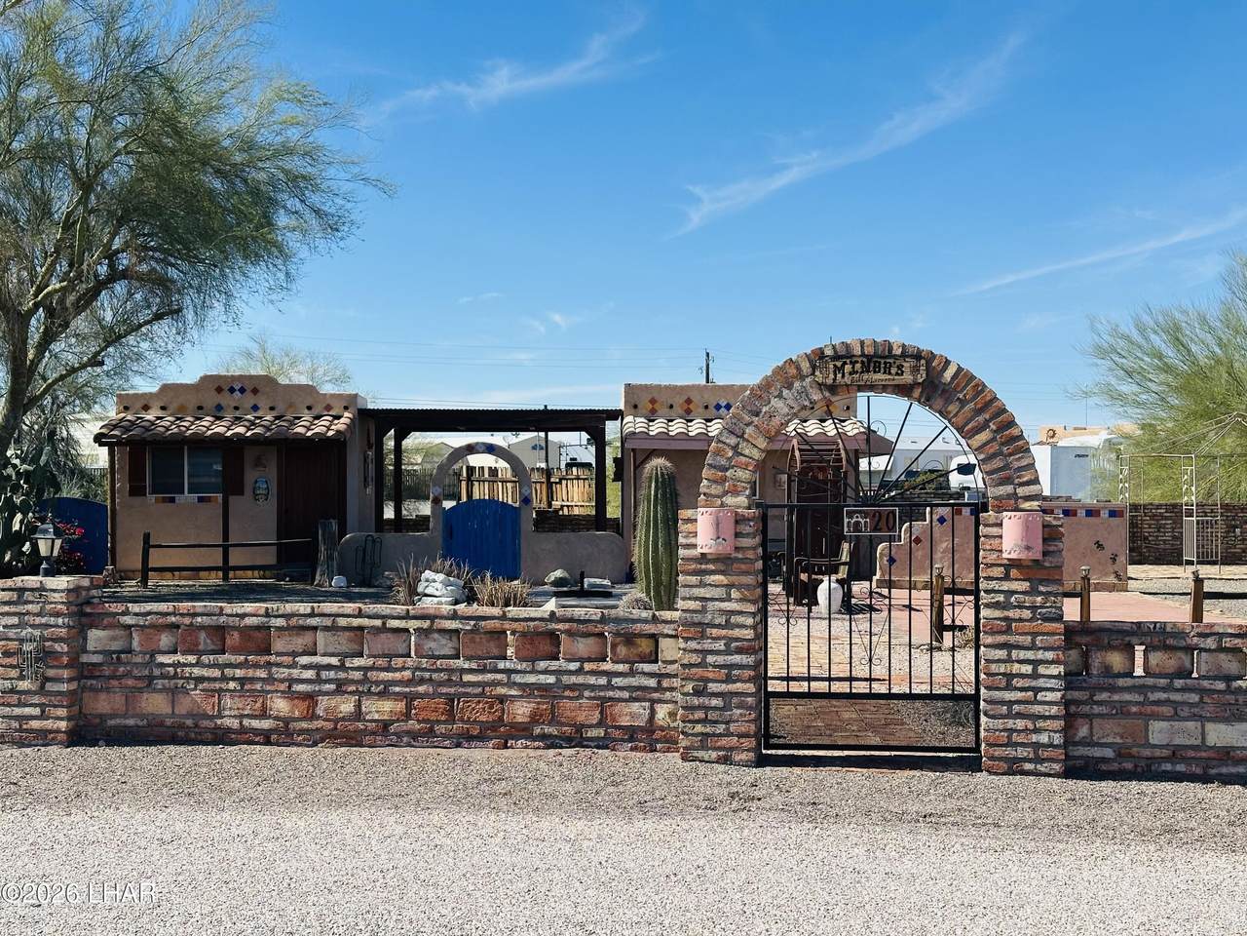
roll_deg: +0.7
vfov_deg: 30.3
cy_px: 468
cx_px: 624
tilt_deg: +0.3
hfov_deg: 39.7
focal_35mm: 48
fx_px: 1729
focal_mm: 6.86
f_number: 1.78
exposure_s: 1/4566
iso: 64
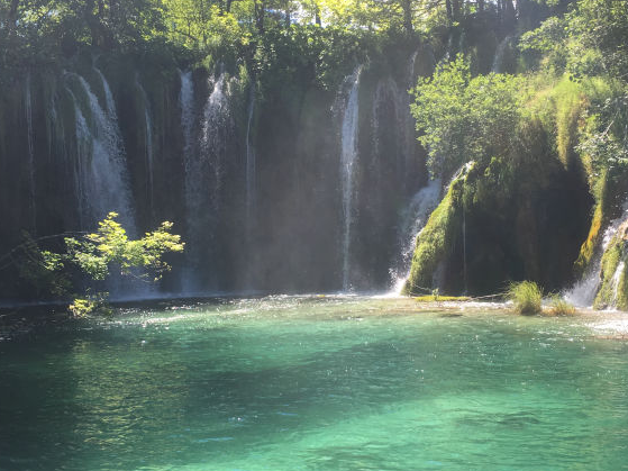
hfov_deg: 41.2
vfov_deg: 31.5
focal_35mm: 46
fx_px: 834
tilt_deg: -1.2
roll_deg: +0.0
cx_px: 310
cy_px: 249
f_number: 2.2
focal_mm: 4.15
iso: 25
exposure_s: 1/452
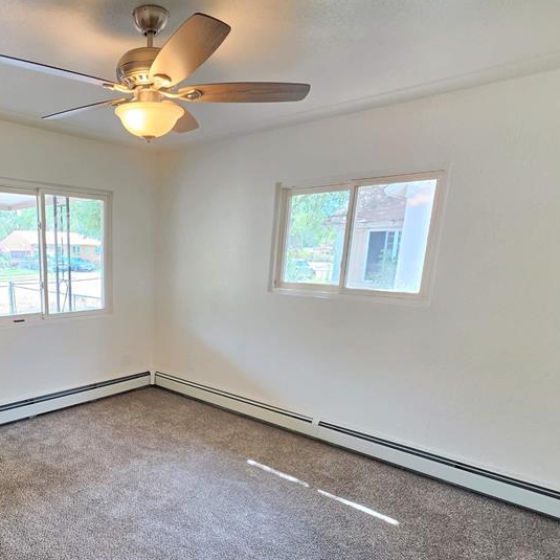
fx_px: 403
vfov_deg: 68.1
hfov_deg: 64.7
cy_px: 362
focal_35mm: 22
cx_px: 129
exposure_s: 1/120
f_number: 1.9
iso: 200
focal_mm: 2.2
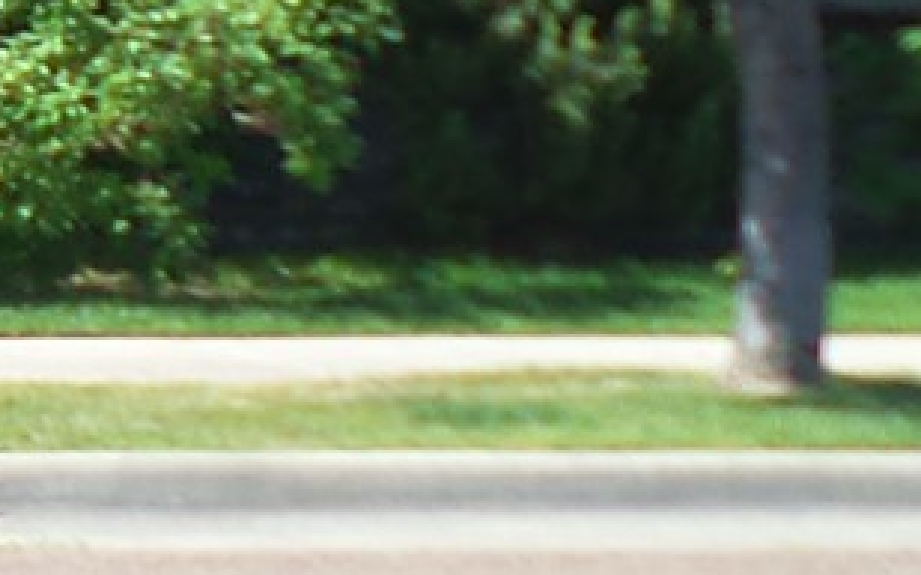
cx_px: -1928
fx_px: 7403
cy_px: -542
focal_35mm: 295
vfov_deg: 4.4
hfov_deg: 6.5
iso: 100
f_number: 4
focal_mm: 7.5
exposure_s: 1/320
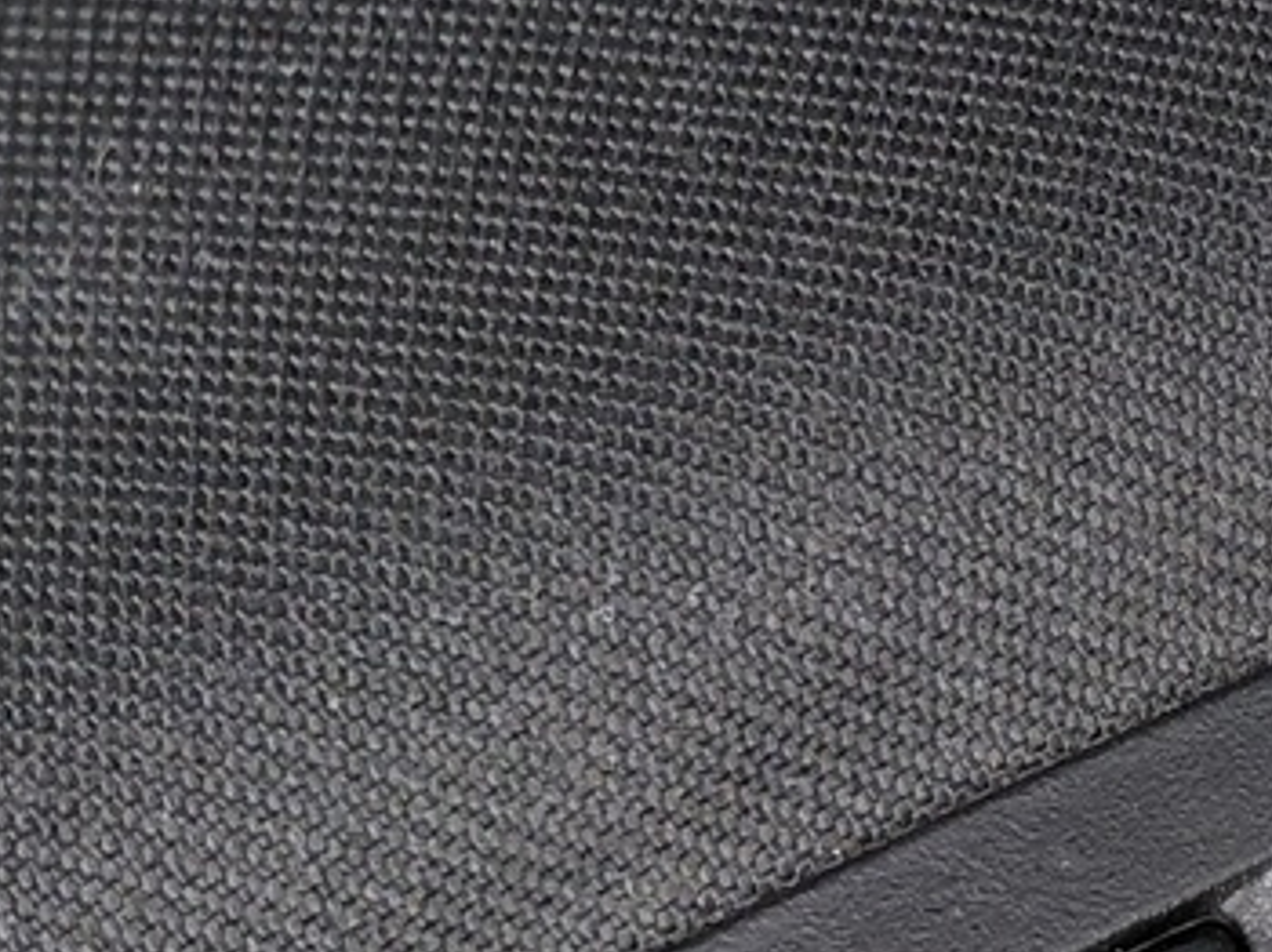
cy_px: 596
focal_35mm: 103
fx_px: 3782
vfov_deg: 14.3
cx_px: 2340
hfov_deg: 16.0
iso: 640
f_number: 1.8
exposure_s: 1/25
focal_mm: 4.69
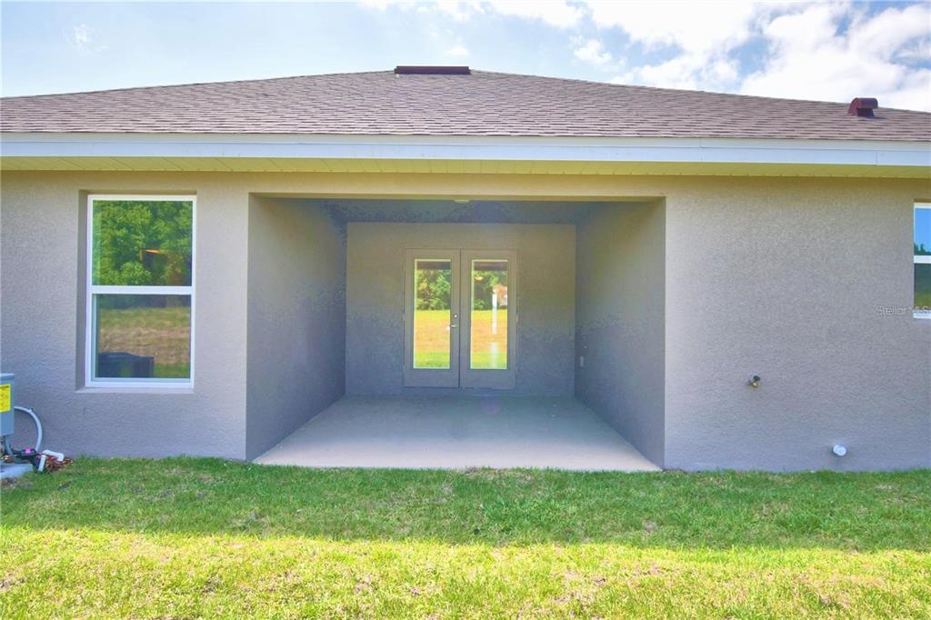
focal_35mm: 22
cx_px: 466
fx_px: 569
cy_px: 310
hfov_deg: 78.6
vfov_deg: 57.2
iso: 200
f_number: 5
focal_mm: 15
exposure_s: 1/500
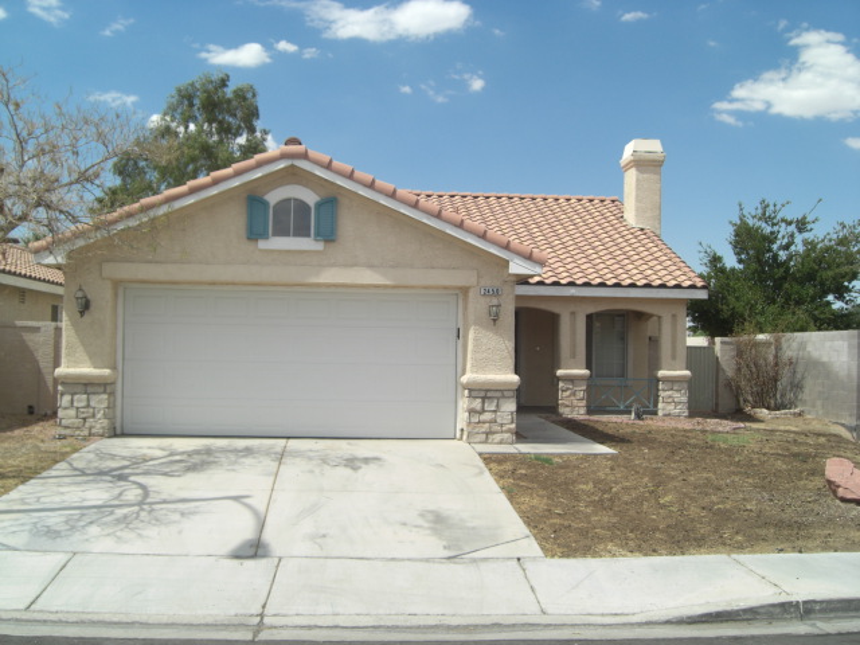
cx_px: 430
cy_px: 322
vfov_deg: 37.7
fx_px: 944
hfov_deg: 49.0
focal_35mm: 38
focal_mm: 7.9
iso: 80
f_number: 8
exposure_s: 1/200
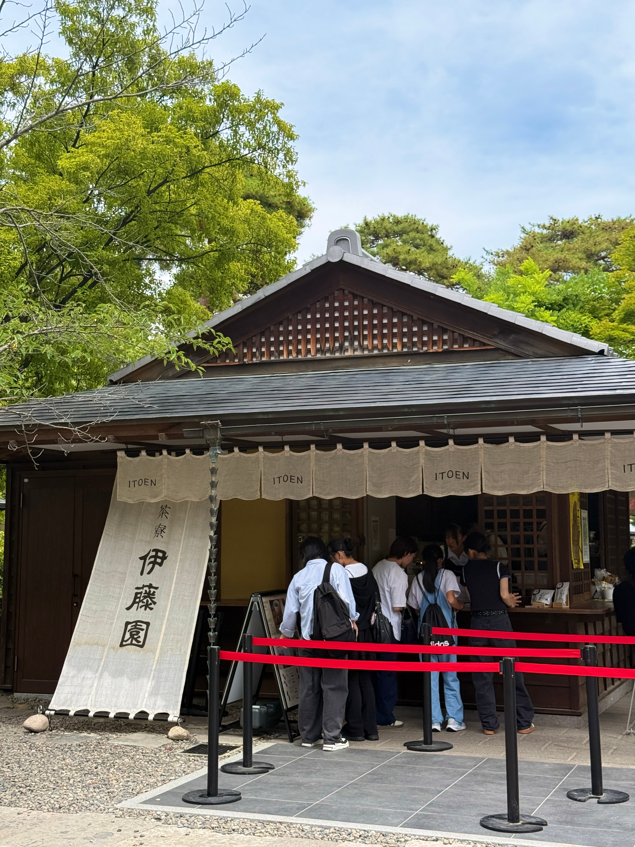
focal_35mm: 48
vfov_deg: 39.7
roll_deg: +0.5
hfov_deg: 30.3
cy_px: 424
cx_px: 318
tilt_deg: +6.0
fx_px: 1174
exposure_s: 1/2865
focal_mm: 6.76
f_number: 1.78
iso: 100
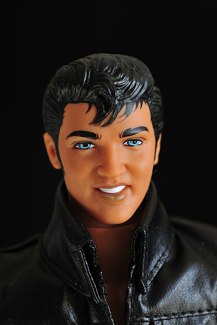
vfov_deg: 19.5
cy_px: 162
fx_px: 949
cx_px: 108
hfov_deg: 13.0
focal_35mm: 105
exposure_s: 1/8
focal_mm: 105
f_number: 11
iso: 160
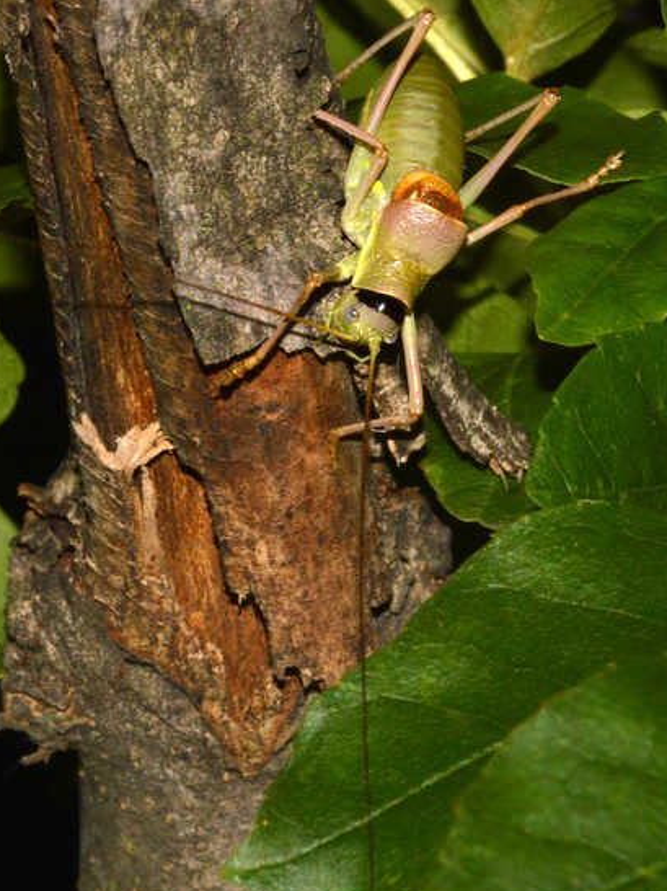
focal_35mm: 169
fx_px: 4345
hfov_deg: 8.8
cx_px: 338
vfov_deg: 11.7
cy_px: 418
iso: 100
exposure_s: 1/200
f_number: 20
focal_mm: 100
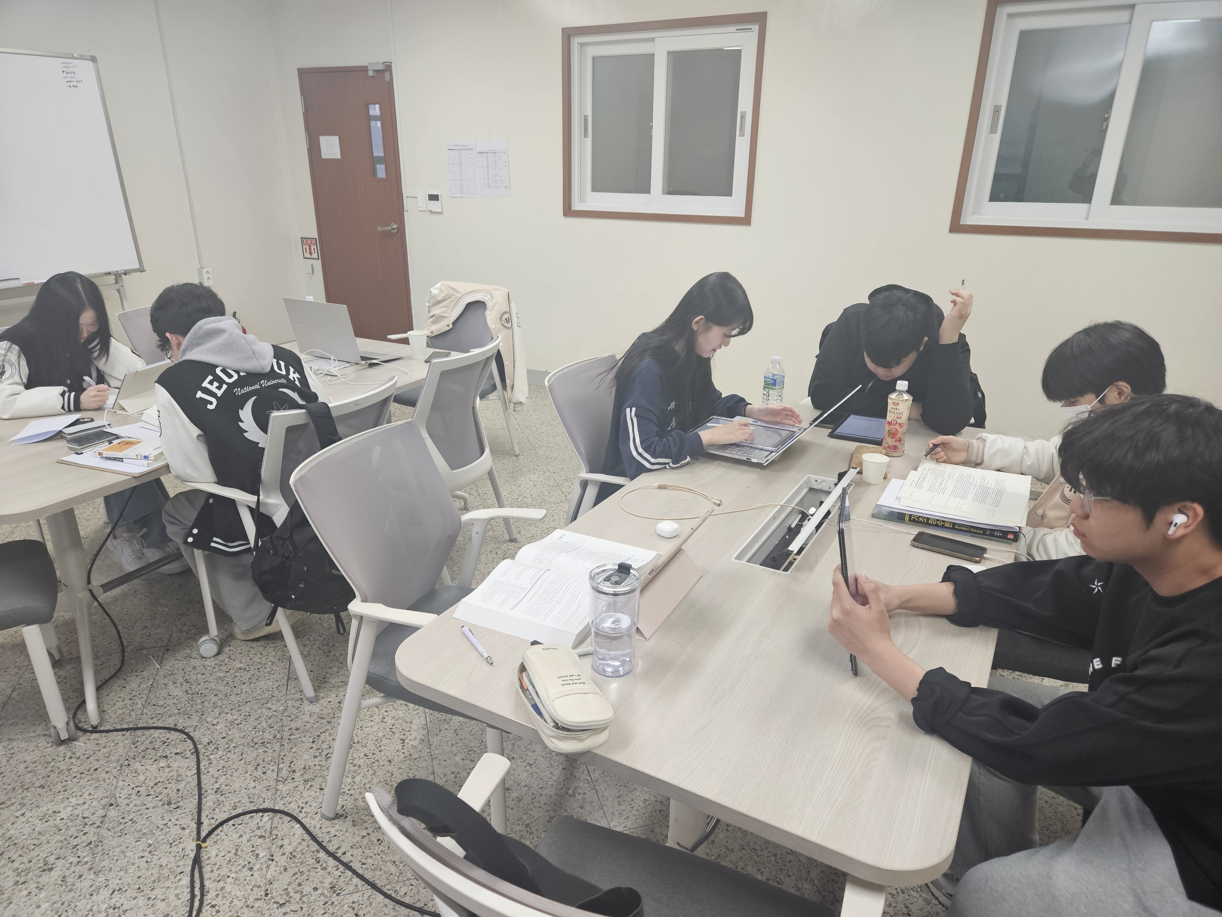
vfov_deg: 58.9
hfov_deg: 73.9
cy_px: 458
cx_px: 611
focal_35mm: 23
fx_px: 812
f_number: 1.8
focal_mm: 5.4
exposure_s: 1/120
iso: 160
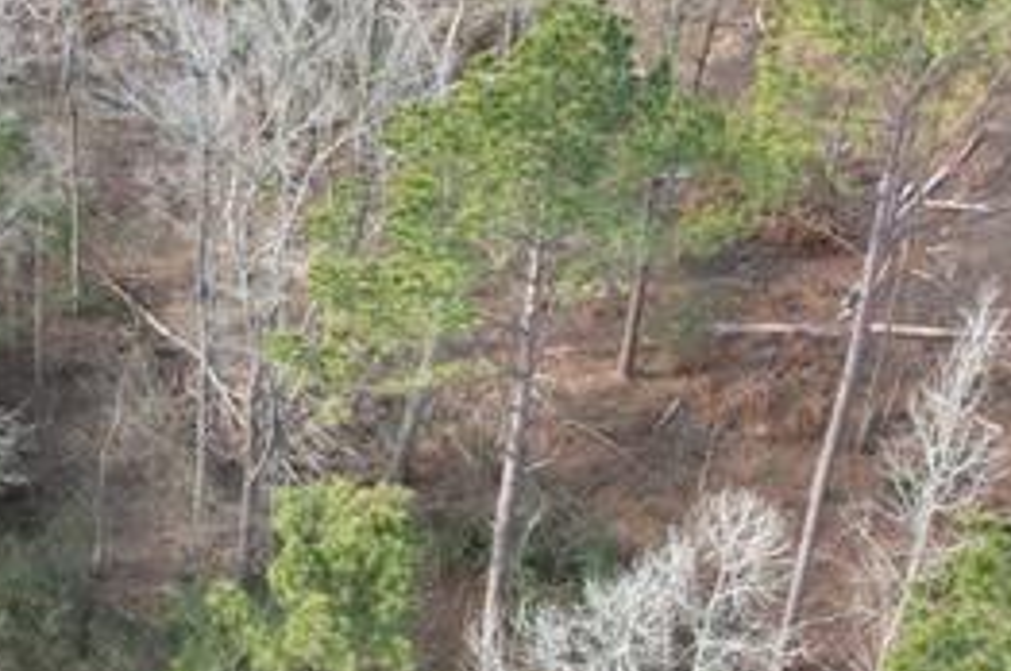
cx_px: 62
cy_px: 382
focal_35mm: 86
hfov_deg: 22.9
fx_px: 2412
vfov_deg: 15.8
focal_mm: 8.38
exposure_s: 1/180
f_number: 2.8
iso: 100
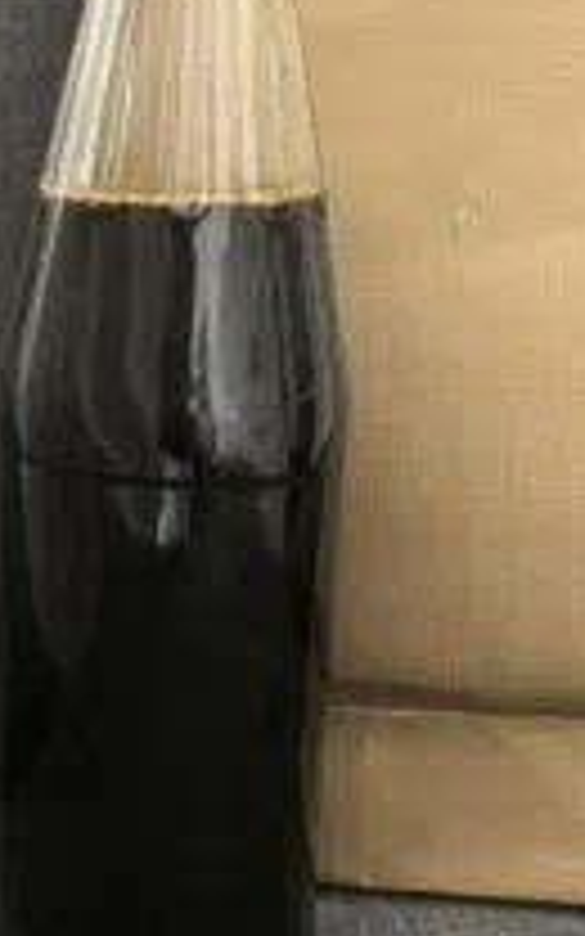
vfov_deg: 38.2
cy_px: 441
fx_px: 1352
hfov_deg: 24.1
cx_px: 130
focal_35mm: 53
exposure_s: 1/36
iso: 640
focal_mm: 5.7
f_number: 1.5
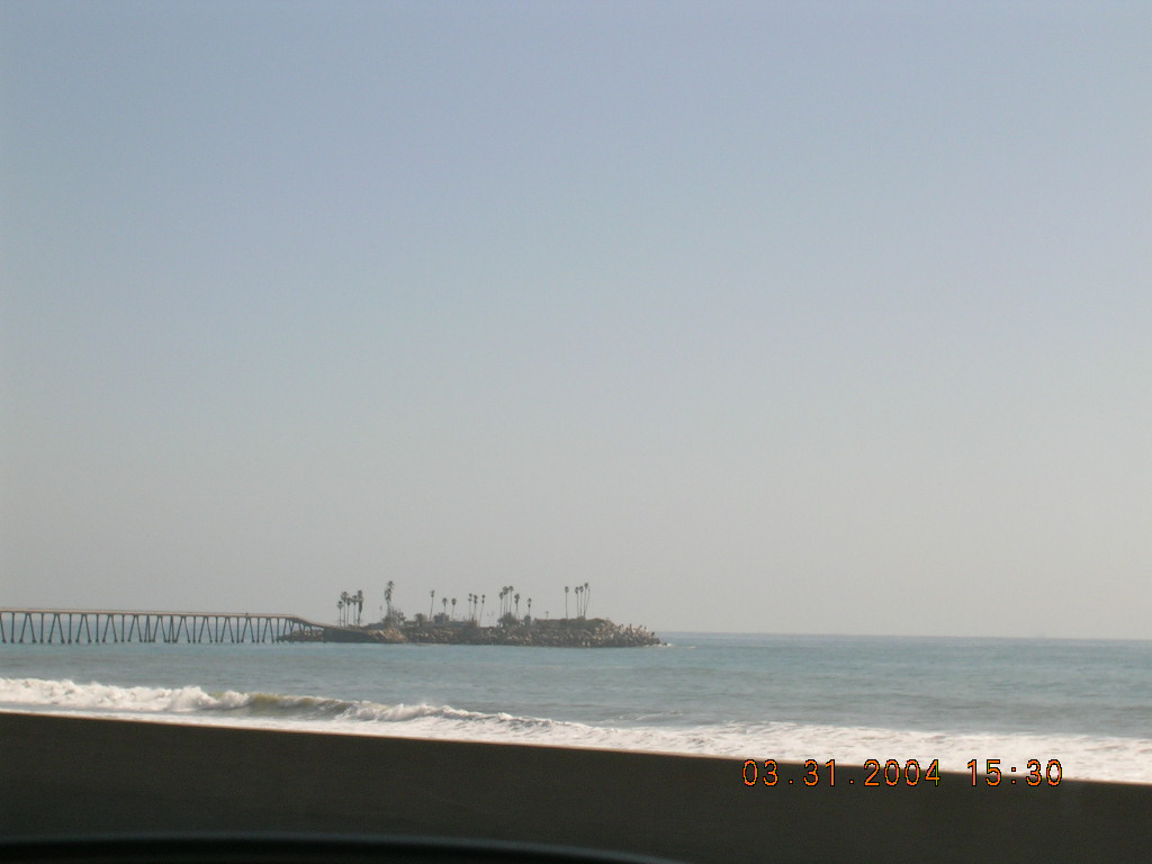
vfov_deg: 14.1
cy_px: 432
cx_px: 576
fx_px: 3494
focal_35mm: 105
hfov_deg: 18.7
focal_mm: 16.2
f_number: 8.2
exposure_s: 1/254
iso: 50
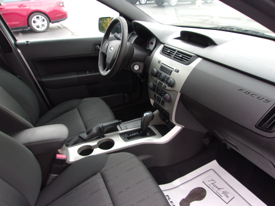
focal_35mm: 27
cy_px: 103
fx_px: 214
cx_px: 138
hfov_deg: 65.3
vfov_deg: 51.4
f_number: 3
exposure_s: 1/34
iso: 95
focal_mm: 4.9
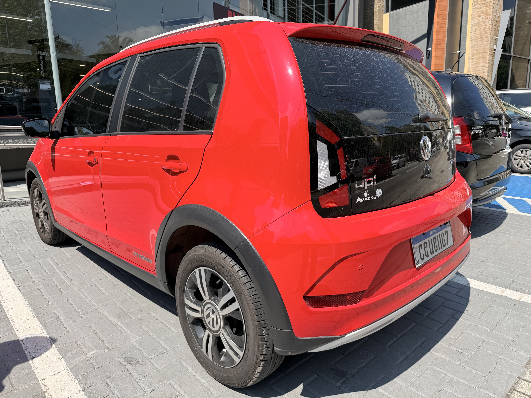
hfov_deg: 71.6
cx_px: 266
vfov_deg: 56.8
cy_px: 199
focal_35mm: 24
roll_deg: +1.5
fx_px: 368
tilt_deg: -10.7
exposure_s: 1/2907
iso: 80
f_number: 1.78
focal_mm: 6.76
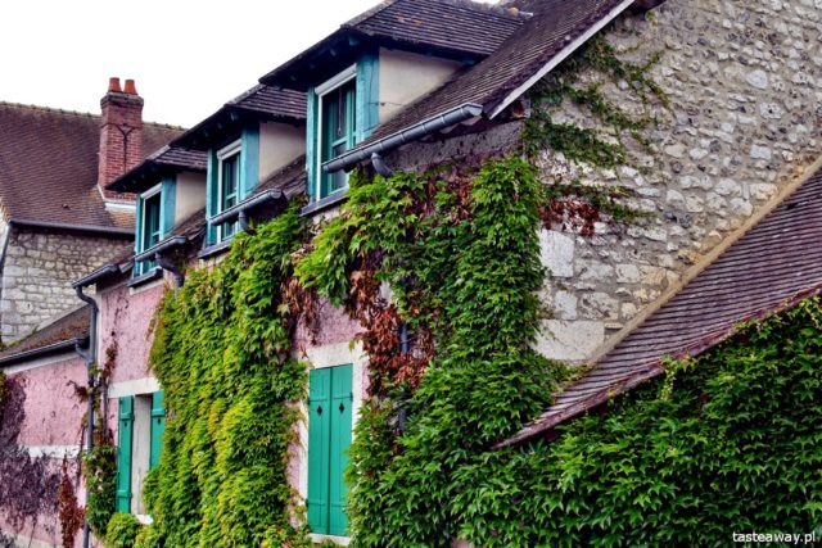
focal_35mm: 52
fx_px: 1199
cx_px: 411
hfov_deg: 37.8
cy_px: 274
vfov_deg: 25.8
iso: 160
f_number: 5.6
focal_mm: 35
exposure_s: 1/125
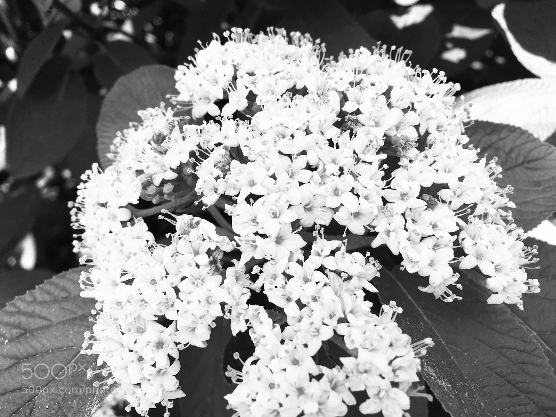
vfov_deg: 48.2
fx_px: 466
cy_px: 208
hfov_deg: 61.7
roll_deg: +8.6
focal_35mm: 29
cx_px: 278
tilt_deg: -21.5
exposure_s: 1/519
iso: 25
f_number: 2.2
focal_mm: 4.15
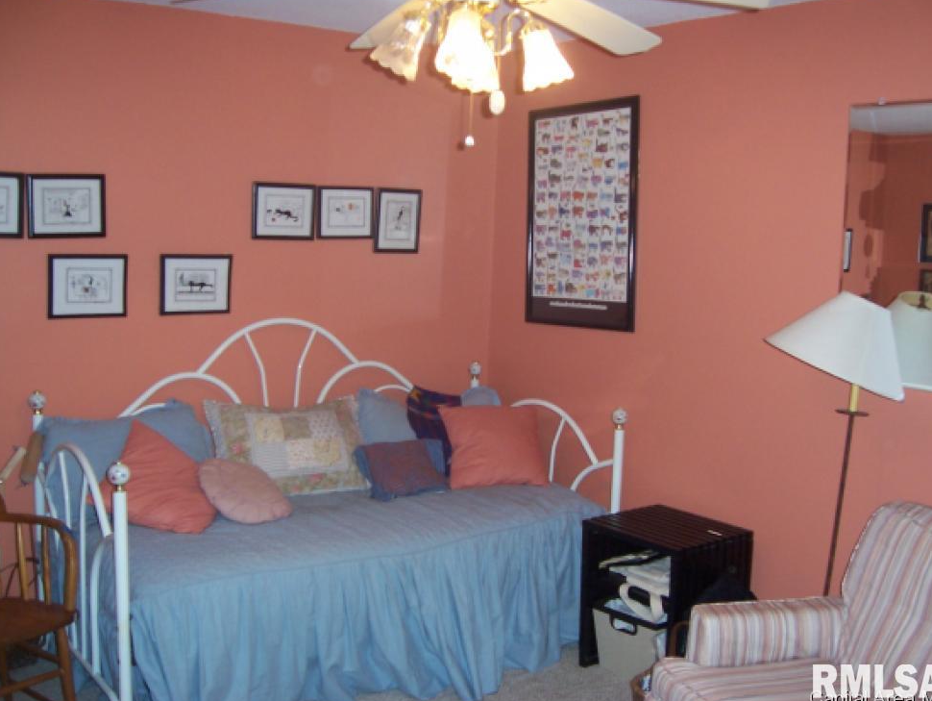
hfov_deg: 48.9
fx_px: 1024
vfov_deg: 37.8
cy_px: 344
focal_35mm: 38
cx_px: 467
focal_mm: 6
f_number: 3
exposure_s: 1/60
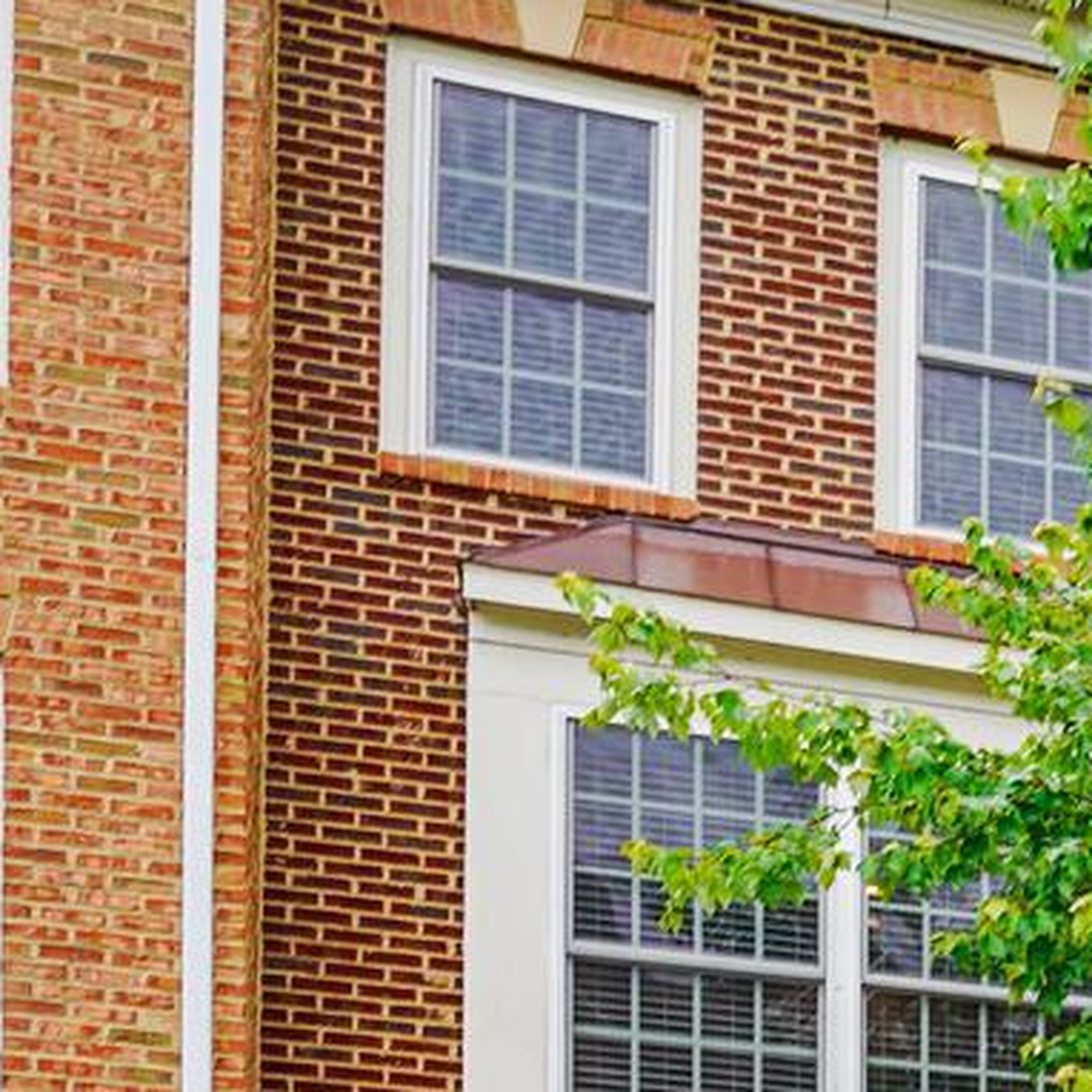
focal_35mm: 82
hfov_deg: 15.6
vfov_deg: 20.9
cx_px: 2324
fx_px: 2927
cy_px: 848
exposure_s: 1/80
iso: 100
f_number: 5
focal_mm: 18
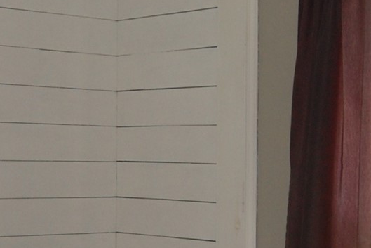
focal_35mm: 104
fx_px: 1072
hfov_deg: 19.5
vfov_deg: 13.1
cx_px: 98
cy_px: 203
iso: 400
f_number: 3.5
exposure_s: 1/125
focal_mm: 18
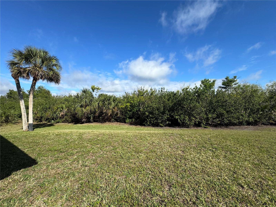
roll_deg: +0.7
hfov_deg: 102.1
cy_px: 104
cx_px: 138
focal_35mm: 14
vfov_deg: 85.7
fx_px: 112
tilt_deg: +2.4
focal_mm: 2.22
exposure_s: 1/2083
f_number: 2.2
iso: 50
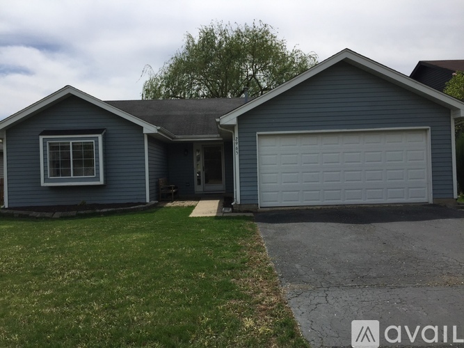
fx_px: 389
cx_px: 232
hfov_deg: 61.7
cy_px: 174
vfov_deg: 48.2
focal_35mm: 29
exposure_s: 1/3300
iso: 32
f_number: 2.2
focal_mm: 4.15
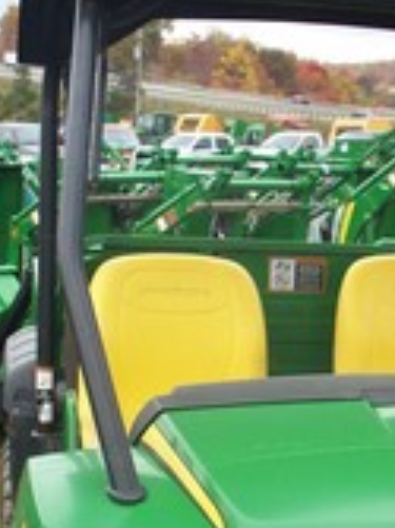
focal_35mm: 88
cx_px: 325
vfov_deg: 22.0
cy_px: 421
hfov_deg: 16.6
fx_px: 1341
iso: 64
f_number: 2.8
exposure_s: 1/200
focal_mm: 7.54
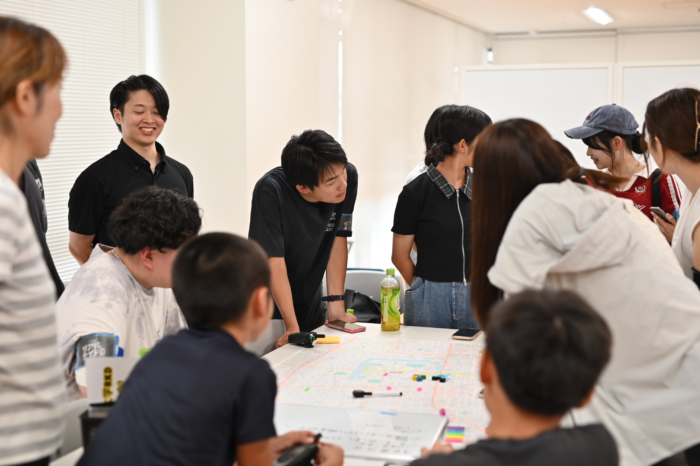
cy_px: 233
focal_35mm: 50
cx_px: 350
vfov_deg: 27.0
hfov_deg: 39.6
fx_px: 972
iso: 500
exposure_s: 1/200
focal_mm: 50
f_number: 2.2
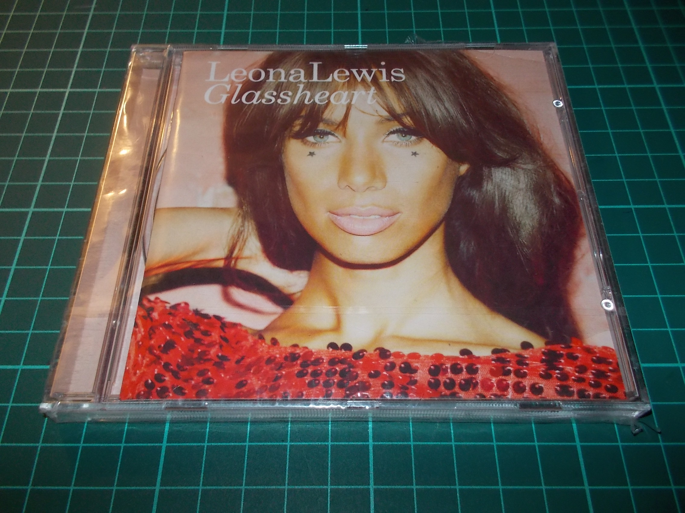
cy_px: 256
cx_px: 342
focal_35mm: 29
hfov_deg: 61.7
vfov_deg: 48.2
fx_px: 574
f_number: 3.3
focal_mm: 4.1
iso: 200
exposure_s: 1/30
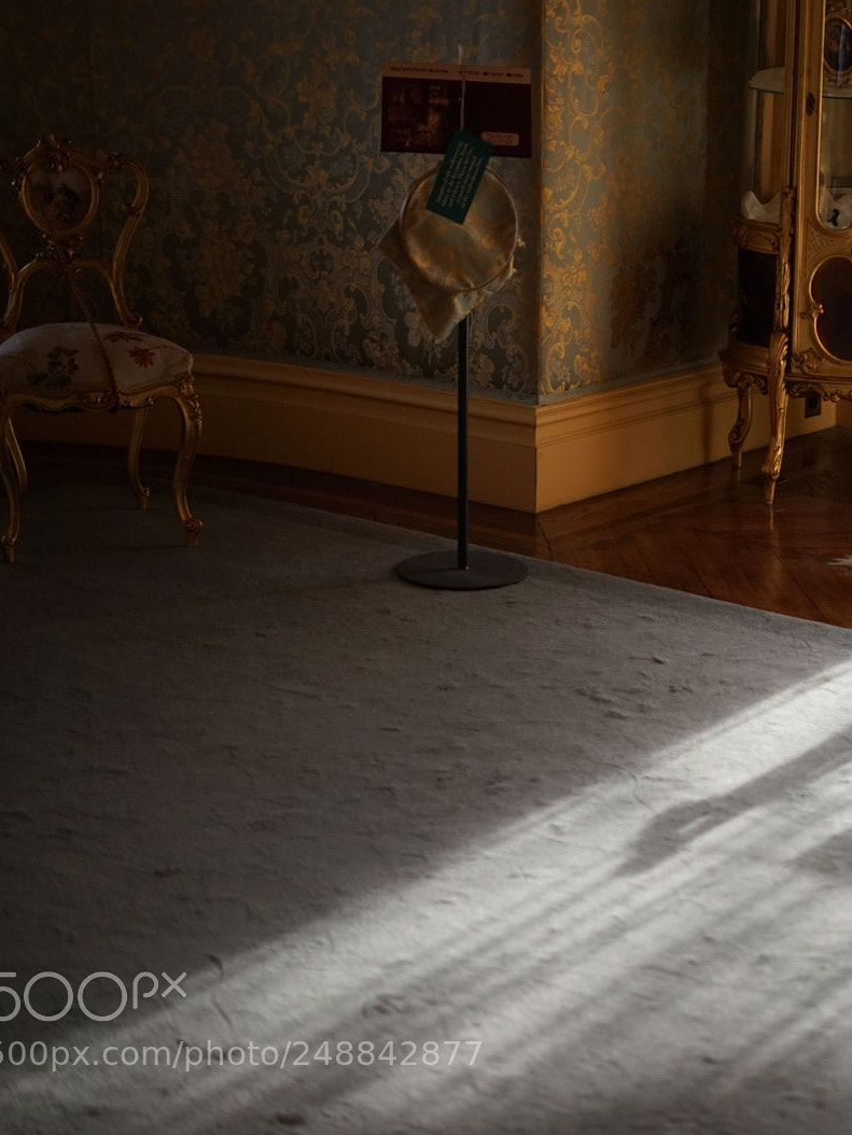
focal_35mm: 73
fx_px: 2395
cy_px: 563
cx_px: 781
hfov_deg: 19.8
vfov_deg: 26.7
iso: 640
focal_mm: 50
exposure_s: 1/500
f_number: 1.8
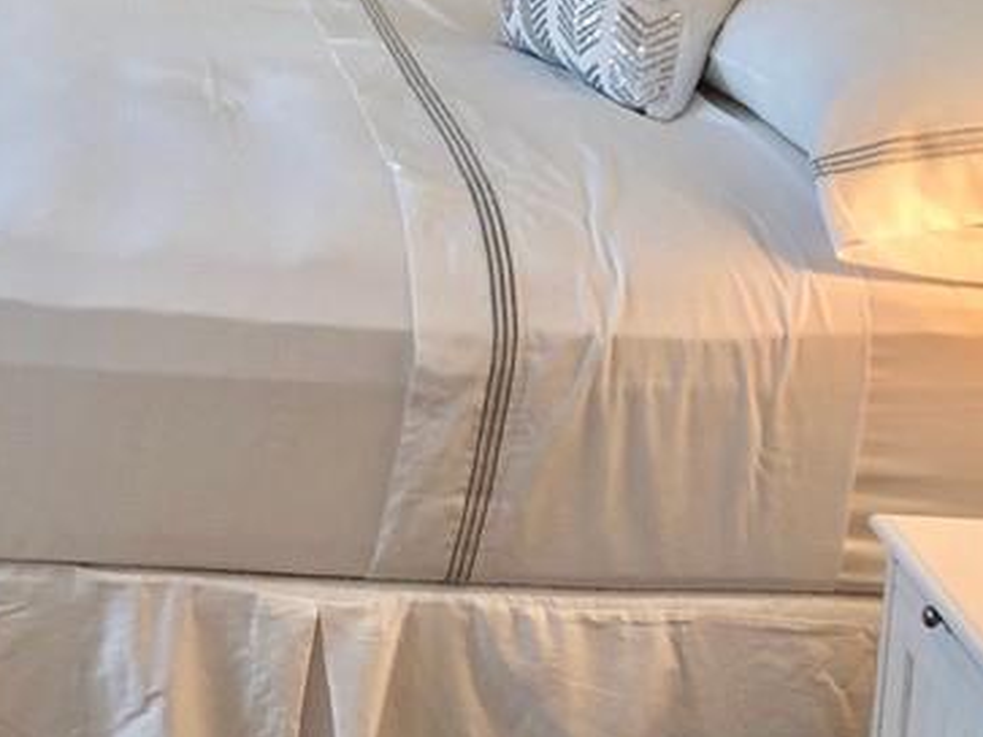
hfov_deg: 23.1
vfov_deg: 17.9
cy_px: -117
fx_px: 2243
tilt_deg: -10.8
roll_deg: -0.6
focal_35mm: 79
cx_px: -119
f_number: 1.8
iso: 25
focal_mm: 3.99
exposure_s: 1/40
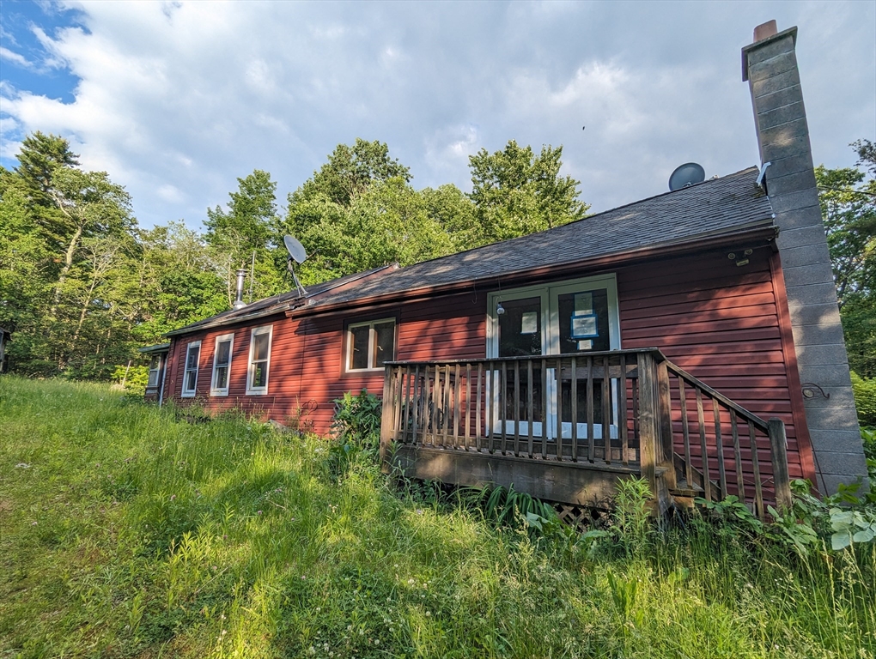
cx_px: 438
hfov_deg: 94.4
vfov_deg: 78.2
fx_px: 405
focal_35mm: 16
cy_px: 330
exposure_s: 1/675
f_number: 2.2
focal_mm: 2.35
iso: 44
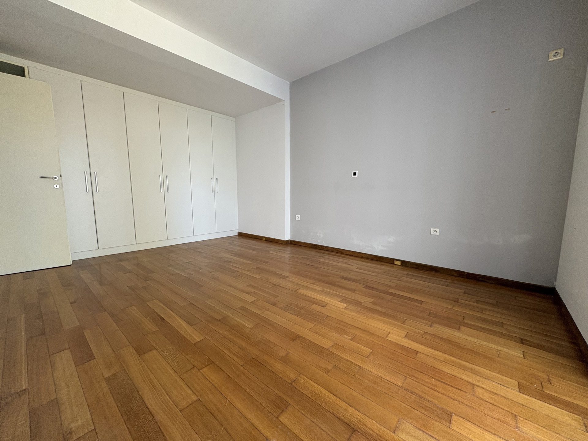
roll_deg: +0.3
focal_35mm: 14
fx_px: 238
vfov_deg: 85.7
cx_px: 294
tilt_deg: -7.4
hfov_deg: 102.1
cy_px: 220
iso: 200
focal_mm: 2.22
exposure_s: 1/99
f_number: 2.2
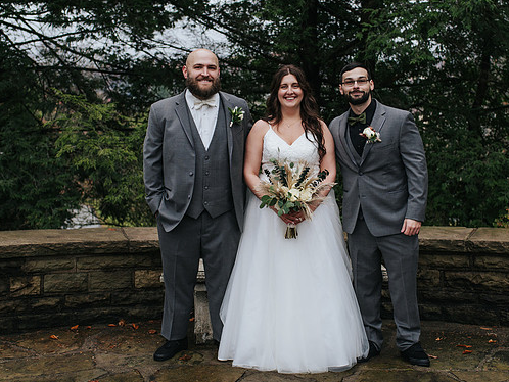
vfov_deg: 29.7
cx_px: 279
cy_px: 174
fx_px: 721
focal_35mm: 49
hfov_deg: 38.9
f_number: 3.2
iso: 800
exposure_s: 1/320
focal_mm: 35
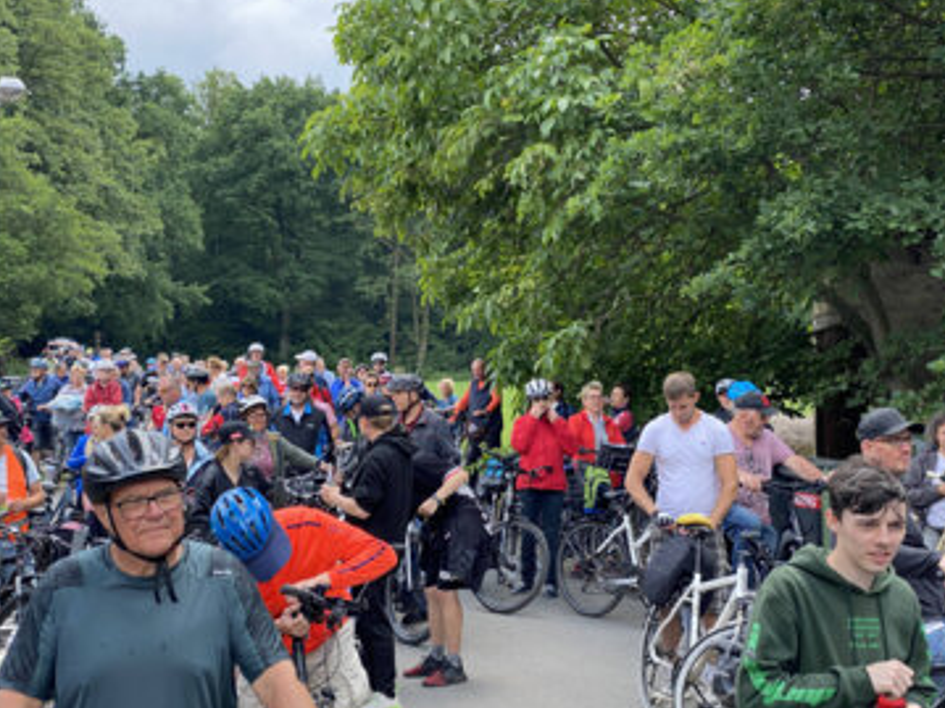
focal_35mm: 58
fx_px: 1583
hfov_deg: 33.2
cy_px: 334
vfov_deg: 25.2
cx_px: 458
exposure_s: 1/505
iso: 20
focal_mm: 6
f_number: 2
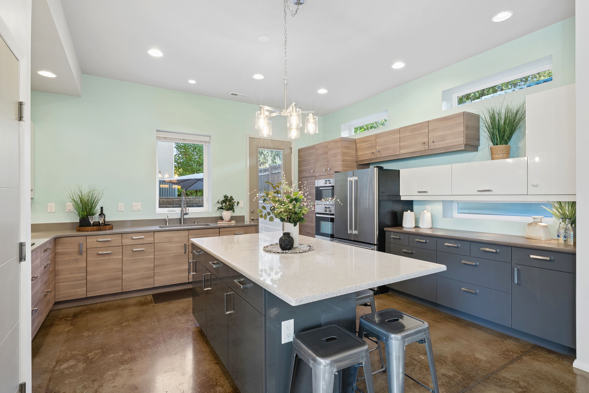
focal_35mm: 18
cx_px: 294
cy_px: 196
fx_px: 295
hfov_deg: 90.0
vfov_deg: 67.5
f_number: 9
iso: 200
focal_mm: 18
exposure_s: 1/6
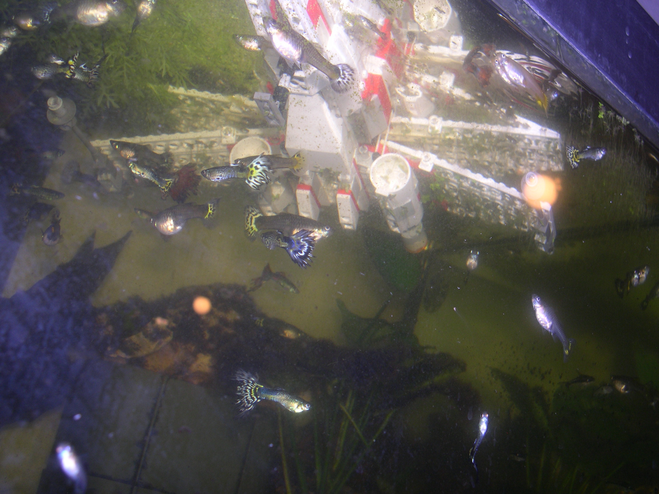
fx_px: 723
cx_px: 330
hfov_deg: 49.0
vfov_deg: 37.7
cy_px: 247
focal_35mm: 38
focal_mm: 8
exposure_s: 1/60
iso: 100
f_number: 2.8
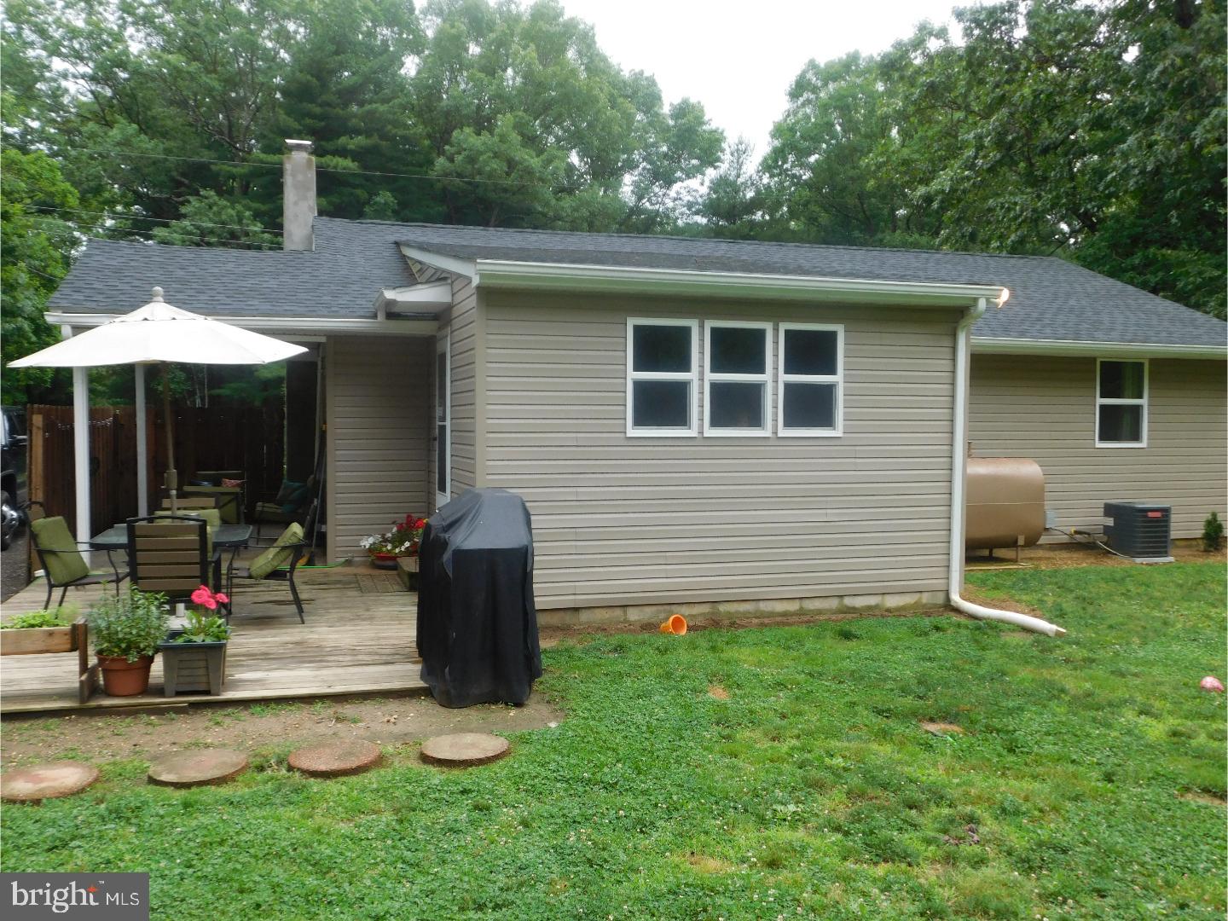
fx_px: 1064
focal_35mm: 30
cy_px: 460
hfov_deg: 60.0
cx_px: 614
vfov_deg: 46.8
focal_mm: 5.3
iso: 125
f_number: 3.2
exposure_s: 1/400
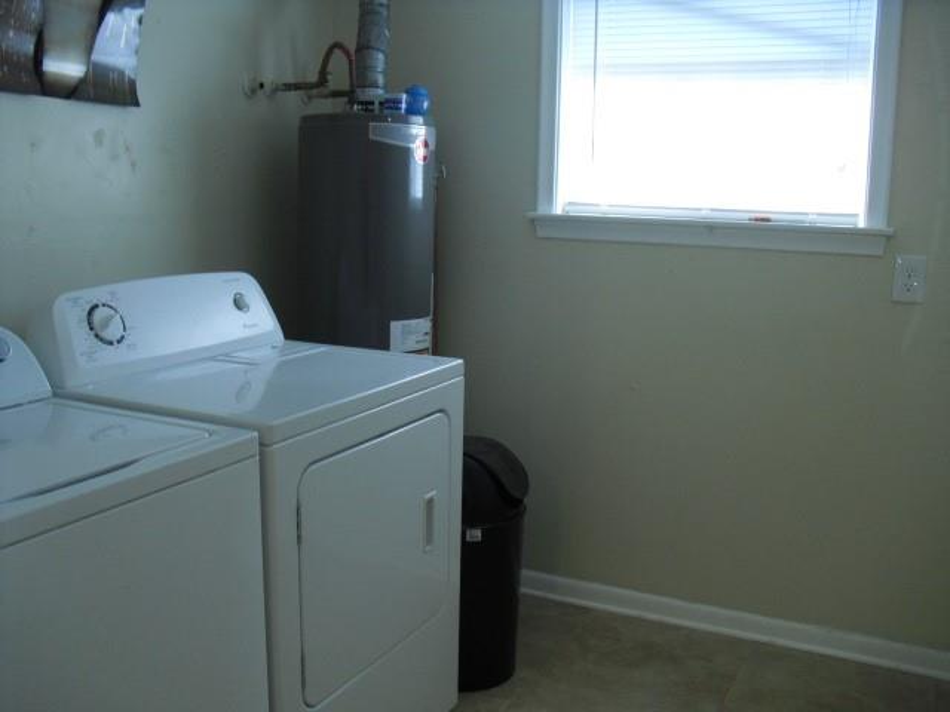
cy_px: 356
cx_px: 475
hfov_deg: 51.4
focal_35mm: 36
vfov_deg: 39.7
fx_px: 988
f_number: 3.1
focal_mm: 6.3
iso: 200
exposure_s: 1/60
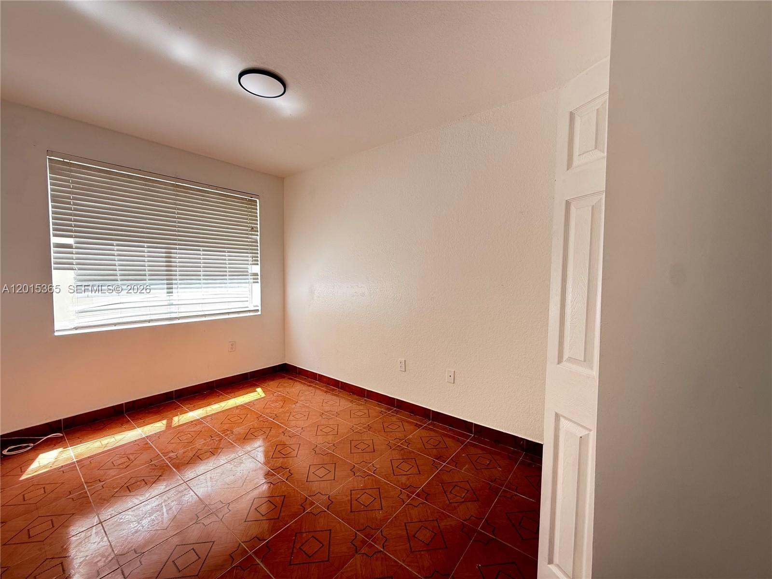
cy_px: 290
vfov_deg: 85.7
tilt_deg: -2.0
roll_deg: +0.0
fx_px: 312
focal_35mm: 14
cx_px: 386
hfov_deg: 102.1
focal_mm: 2.22
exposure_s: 1/99
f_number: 2.2
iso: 160
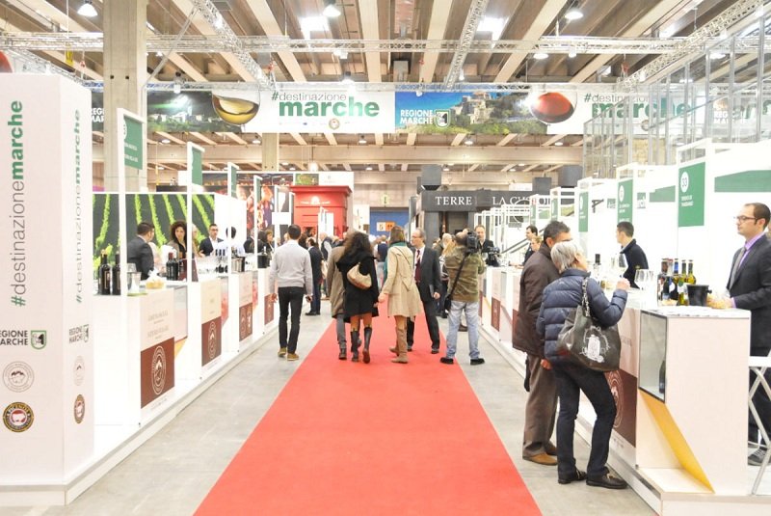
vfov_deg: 36.9
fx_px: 772
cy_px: 258
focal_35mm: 36
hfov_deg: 53.1
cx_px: 386
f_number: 4.5
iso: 3200
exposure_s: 1/80
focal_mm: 24
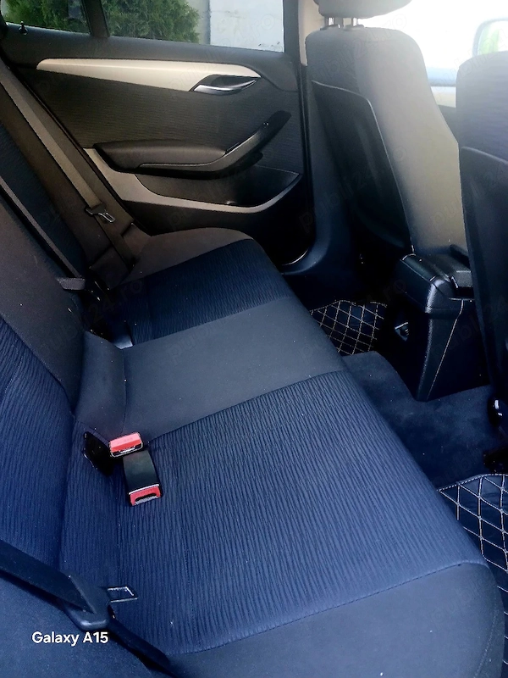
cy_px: 339
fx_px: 509
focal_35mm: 26
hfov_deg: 53.1
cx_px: 254
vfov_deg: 67.3
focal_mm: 3.98
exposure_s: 1/25.1
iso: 250
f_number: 1.8
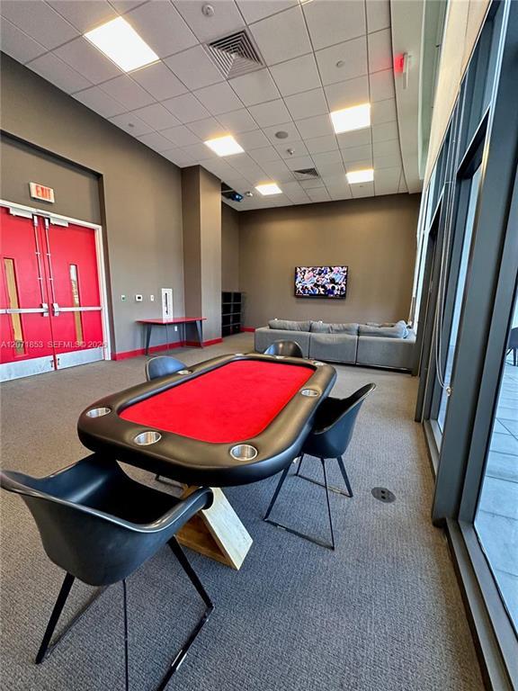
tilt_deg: -9.8
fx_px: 279
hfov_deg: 85.7
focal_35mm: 14
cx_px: 259
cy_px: 346
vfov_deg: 102.1
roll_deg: -1.9
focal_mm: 2.22
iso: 640
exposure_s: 1/60
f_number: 2.2
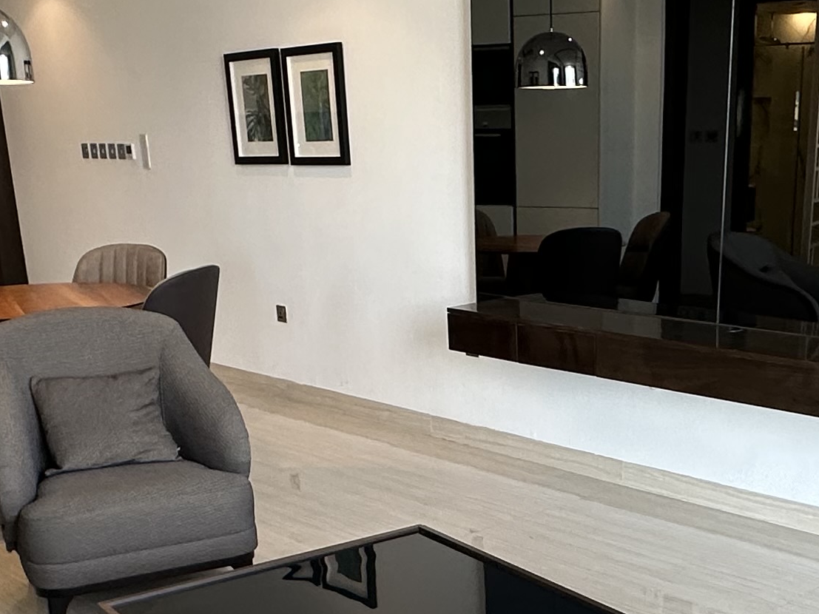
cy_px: 569
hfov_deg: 37.3
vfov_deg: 27.4
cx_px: 507
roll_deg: +1.5
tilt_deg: -19.9
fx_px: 1207
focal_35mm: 51
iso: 160
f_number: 2.2
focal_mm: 2.22
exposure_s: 1/99
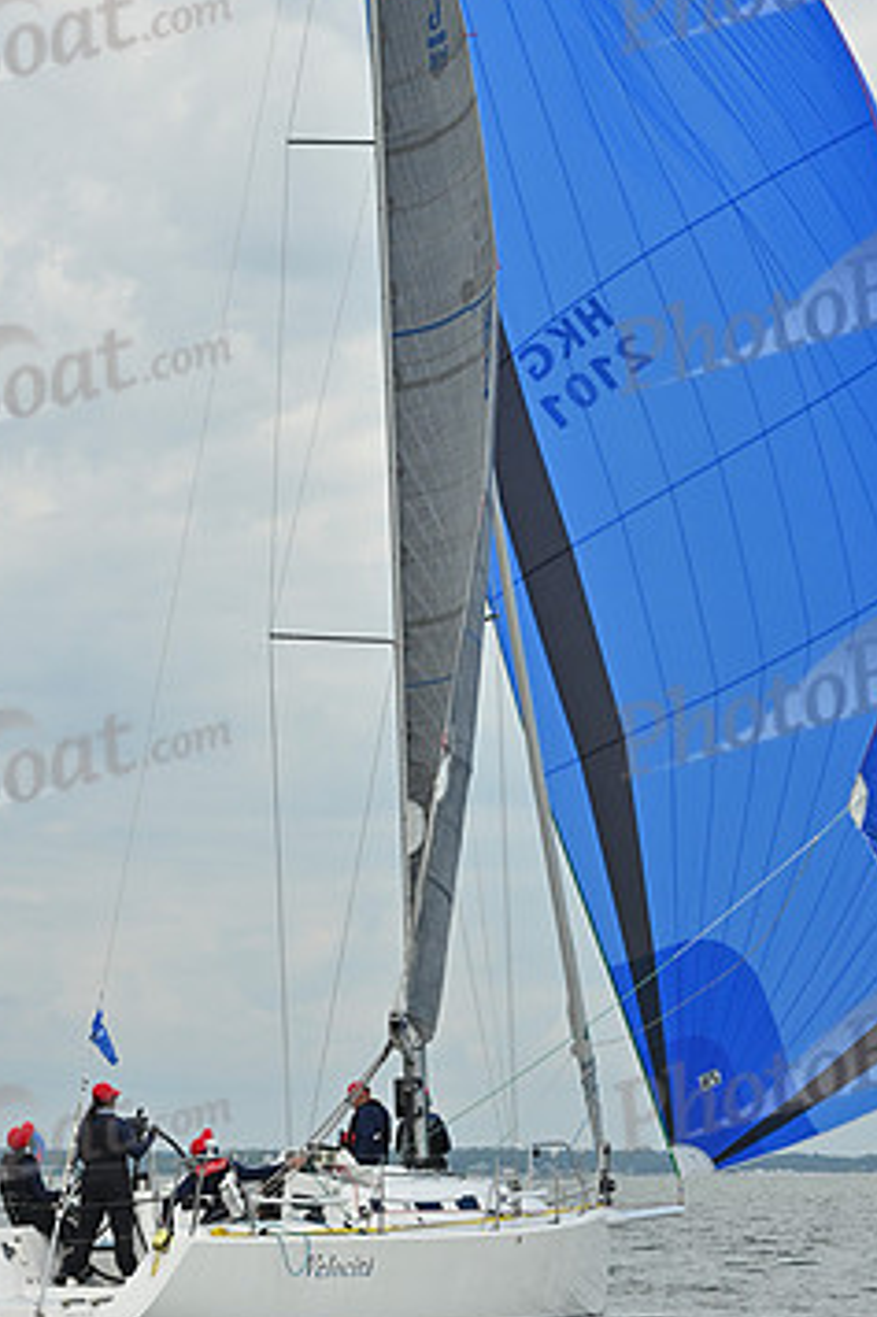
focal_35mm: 114
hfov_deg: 12.0
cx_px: 424
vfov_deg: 17.9
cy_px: 544
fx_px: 4169
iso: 320
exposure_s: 1/1250
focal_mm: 70
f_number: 10
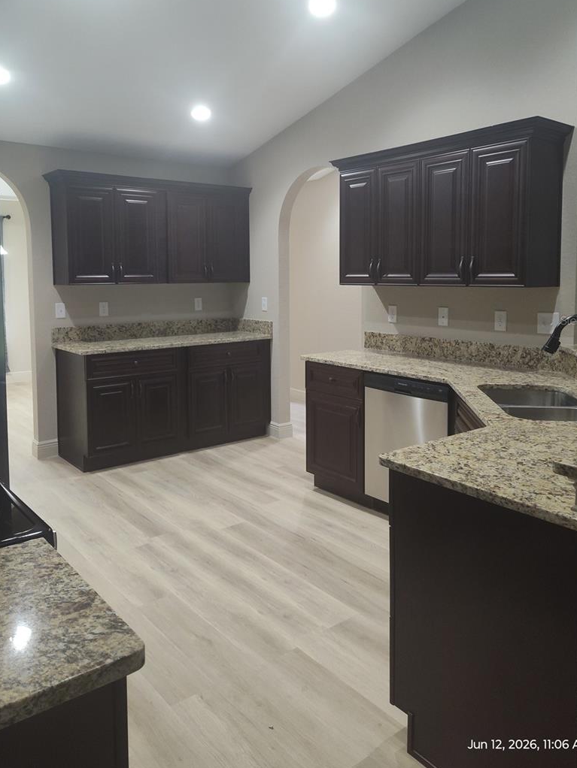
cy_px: 320
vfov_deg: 64.9
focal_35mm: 27
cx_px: 275
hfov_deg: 51.4
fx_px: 600
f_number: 1.8
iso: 1088
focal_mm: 5.56
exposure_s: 1/120
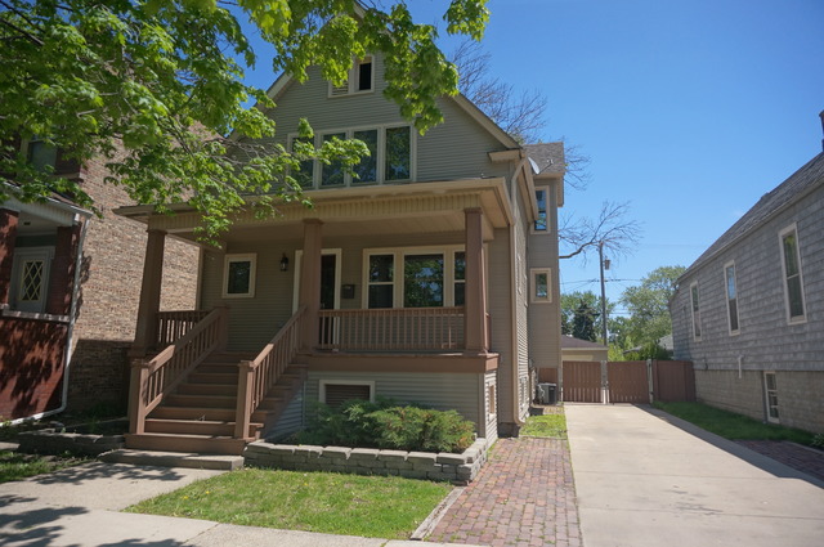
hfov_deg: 73.8
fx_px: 549
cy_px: 274
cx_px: 412
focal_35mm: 24
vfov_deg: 53.0
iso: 400
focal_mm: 16
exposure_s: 1/2500
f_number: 5.6
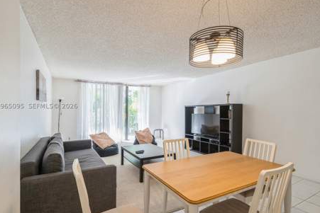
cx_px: 156
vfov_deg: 70.5
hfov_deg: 93.2
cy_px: 105
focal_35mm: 17
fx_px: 151
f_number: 8
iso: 400
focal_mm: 16
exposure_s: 1/25
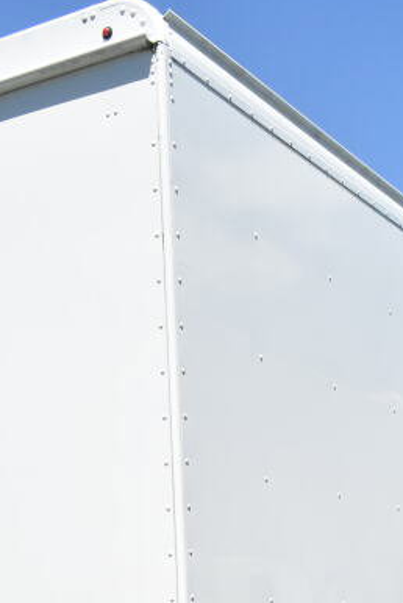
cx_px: 351
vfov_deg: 26.0
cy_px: 680
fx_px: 1190
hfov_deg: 18.9
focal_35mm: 71
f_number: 16
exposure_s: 1/1000
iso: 1600
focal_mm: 20
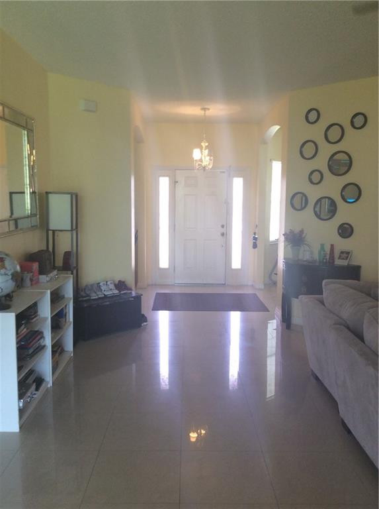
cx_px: 190
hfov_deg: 44.0
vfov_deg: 56.9
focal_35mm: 32
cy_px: 254
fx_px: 469
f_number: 2.4
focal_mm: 3.3
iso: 40
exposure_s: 1/24
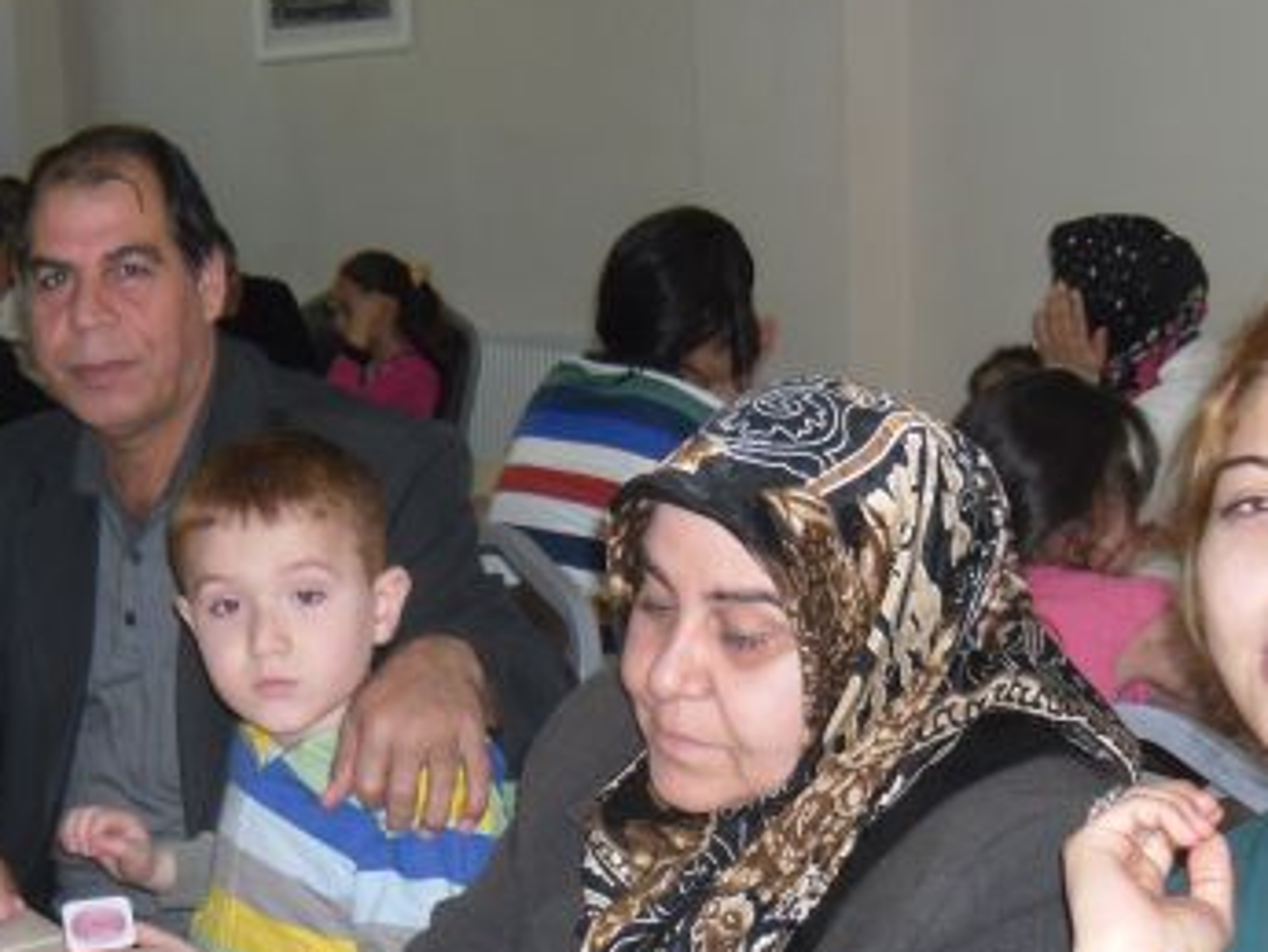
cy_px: 772
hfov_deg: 30.5
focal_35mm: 63
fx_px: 2309
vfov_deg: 22.9
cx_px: 445
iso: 200
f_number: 2.8
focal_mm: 6
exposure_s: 1/45
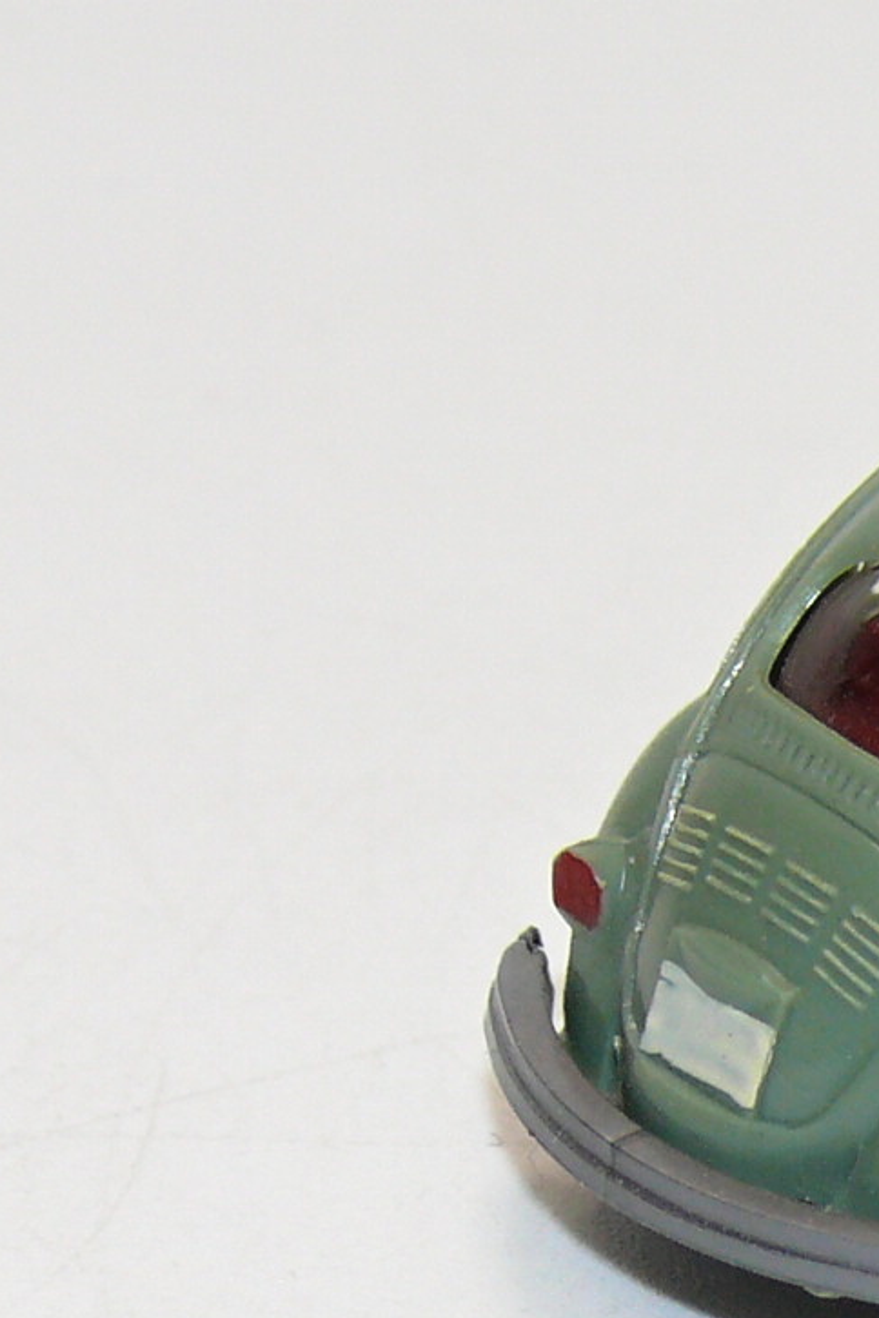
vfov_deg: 6.0
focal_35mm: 346
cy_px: 610
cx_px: 1437
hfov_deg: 3.9
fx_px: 12671
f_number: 4
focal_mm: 18
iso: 100
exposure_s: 1/30
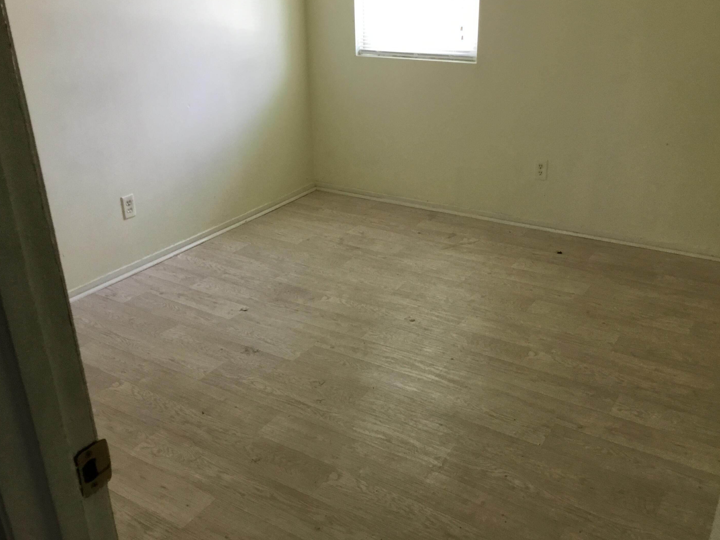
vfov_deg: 43.0
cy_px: 272
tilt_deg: -24.2
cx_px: 344
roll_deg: +0.4
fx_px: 686
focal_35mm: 33
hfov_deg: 55.3
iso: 50
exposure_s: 1/30
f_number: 2.4
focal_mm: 3.3
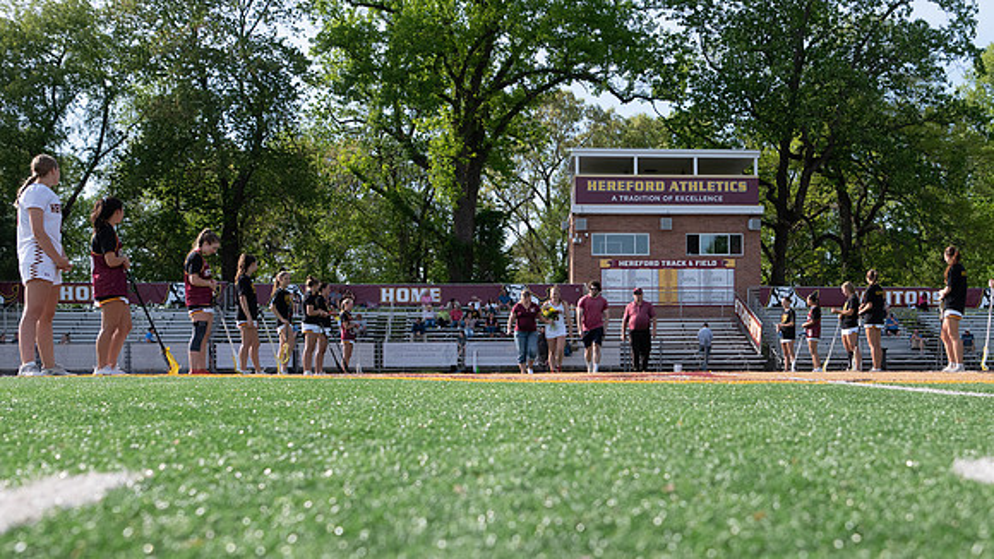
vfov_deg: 23.0
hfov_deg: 39.6
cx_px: 632
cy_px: 374
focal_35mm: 52
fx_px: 1369
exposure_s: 1/2500
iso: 800
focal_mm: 34
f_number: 5.6
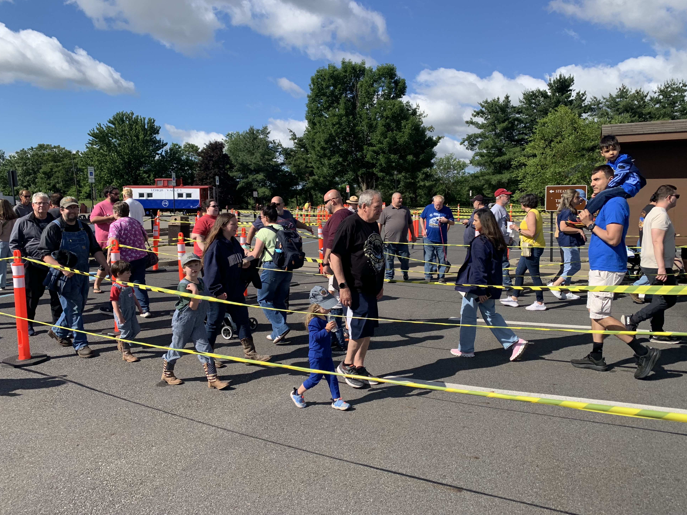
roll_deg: -0.5
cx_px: 343
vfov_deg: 51.3
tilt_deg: -7.5
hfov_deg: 65.3
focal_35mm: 27
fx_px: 536
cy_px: 248
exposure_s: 1/1992
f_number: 1.8
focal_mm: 4.25
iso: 25
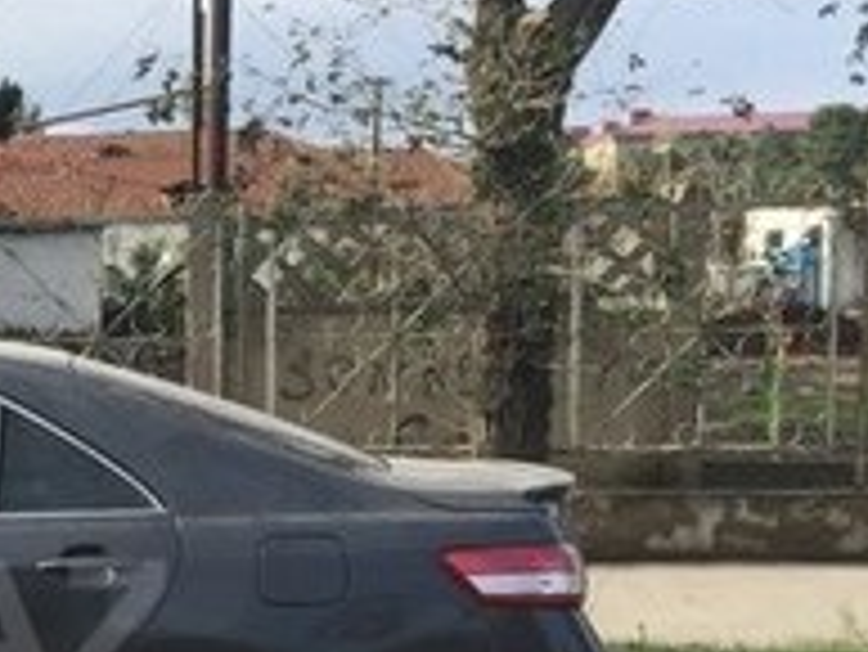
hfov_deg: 18.3
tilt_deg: -7.2
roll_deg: -0.9
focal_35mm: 99
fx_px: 2484
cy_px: 627
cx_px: -292
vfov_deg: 14.7
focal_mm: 4.15
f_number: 2.2
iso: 32
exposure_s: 1/1276
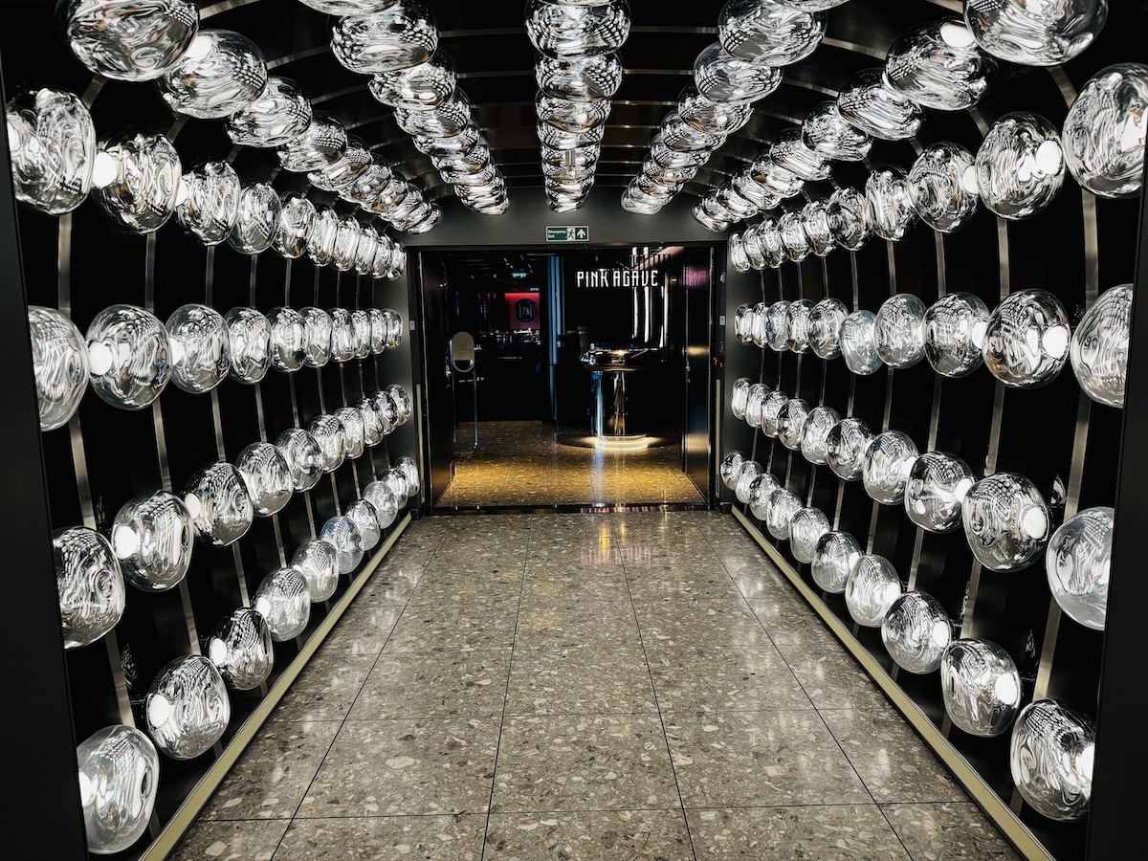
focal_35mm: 24
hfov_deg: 71.6
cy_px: 430
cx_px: 574
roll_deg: +0.6
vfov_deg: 56.8
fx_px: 796
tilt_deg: -8.0
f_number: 1.78
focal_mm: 6.76
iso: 200
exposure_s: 1/84
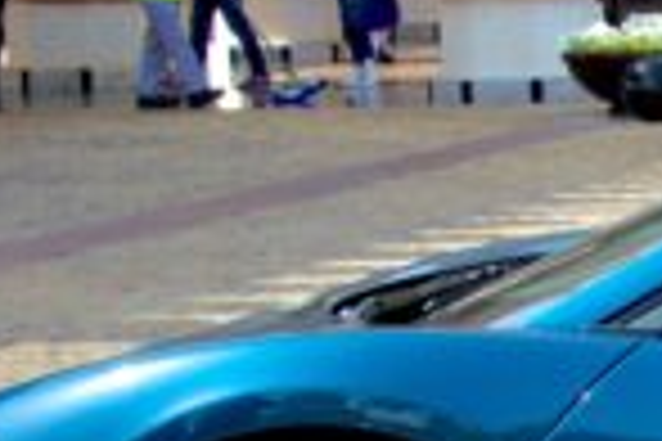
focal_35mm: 228
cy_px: 259
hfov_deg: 8.5
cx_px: 1338
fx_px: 4192
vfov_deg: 6.0
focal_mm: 48
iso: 1000
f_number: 13
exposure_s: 1/640
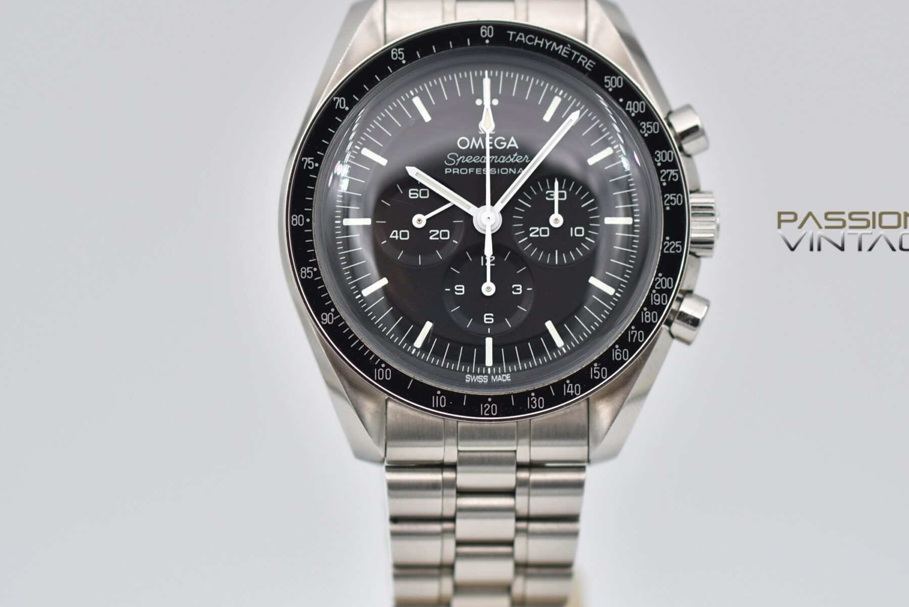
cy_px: 231
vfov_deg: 7.2
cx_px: 513
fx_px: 4851
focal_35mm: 192
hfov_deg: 10.7
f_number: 3.3
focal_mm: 90
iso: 100
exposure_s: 1/100
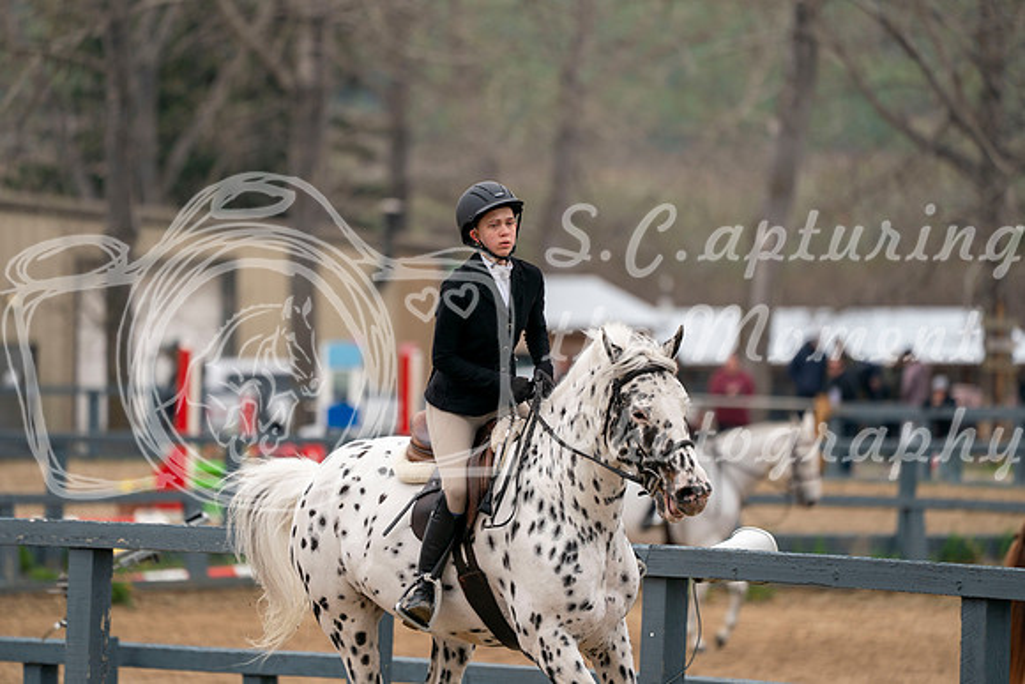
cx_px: 512
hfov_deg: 5.2
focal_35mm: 400
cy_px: 342
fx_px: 11391
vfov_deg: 3.4
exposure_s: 1/500
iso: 250
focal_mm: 400
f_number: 5.6
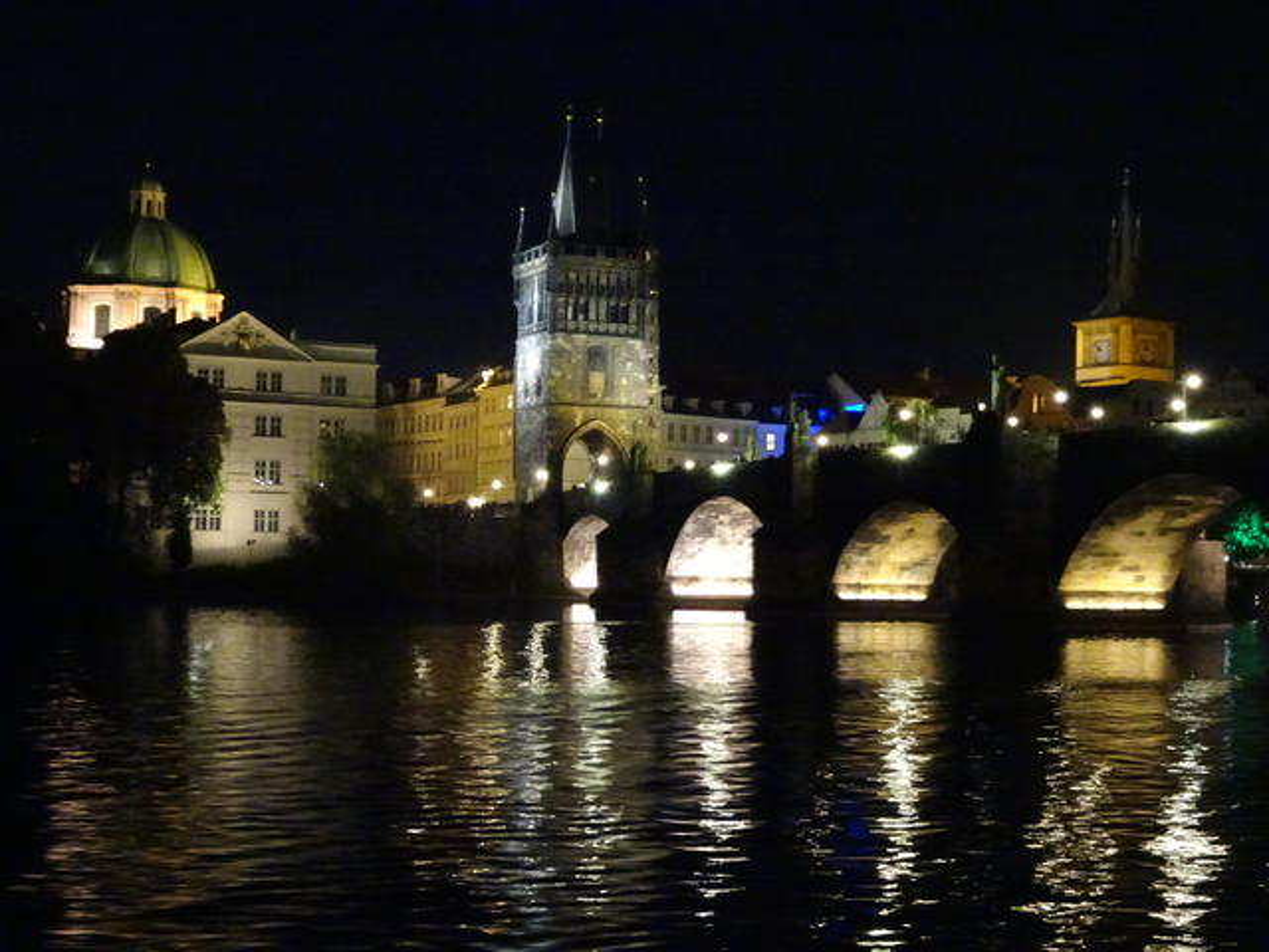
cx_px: 634
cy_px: 476
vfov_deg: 26.1
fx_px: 2053
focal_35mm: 56
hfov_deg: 34.3
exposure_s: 1/8
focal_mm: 9.52
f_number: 4.5
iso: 2500
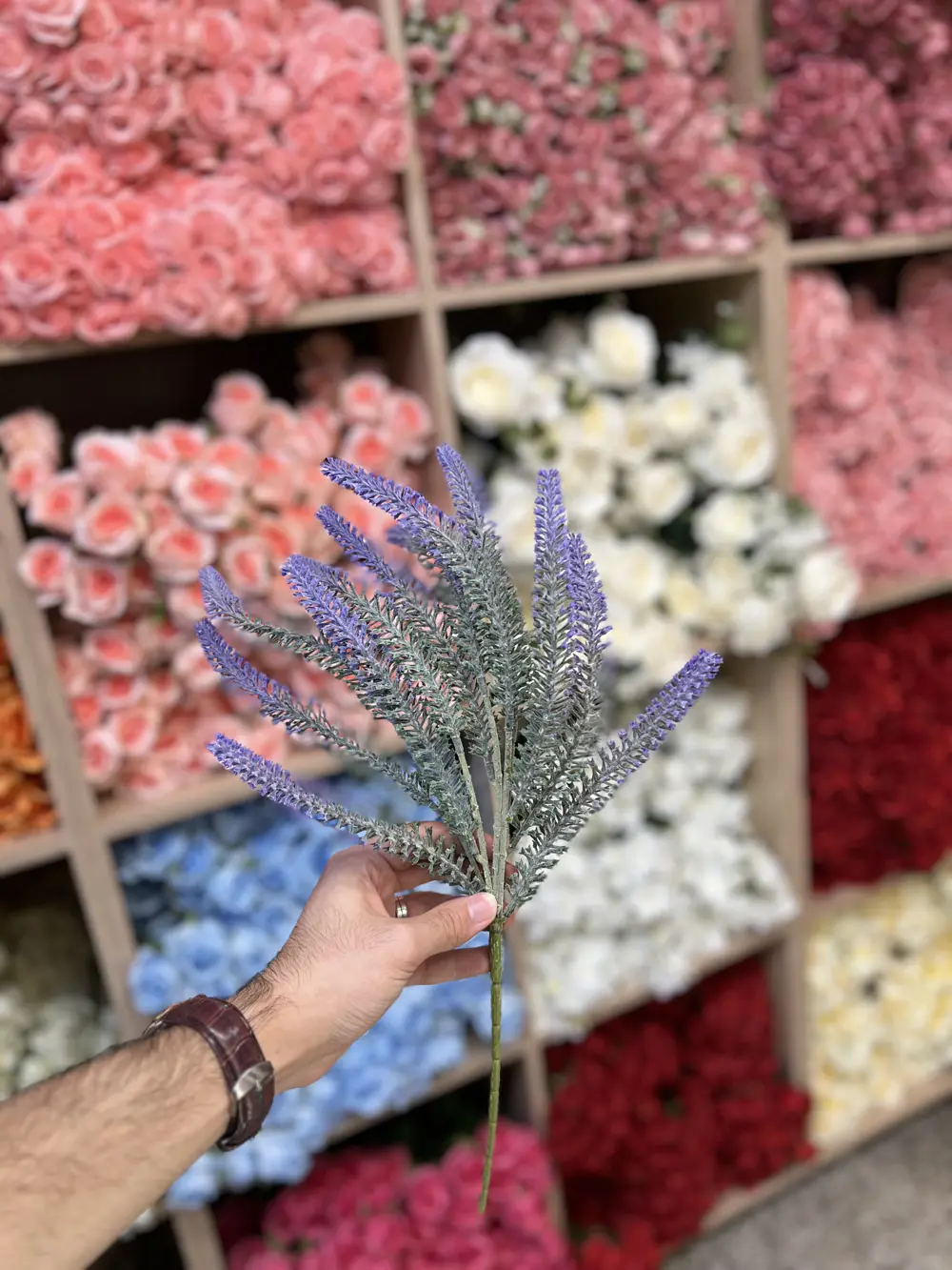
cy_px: 635
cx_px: 476
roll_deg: +9.1
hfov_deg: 53.1
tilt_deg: -16.9
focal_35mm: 26
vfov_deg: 67.3
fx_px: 953
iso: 40
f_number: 1.5
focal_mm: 5.7
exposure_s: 1/100
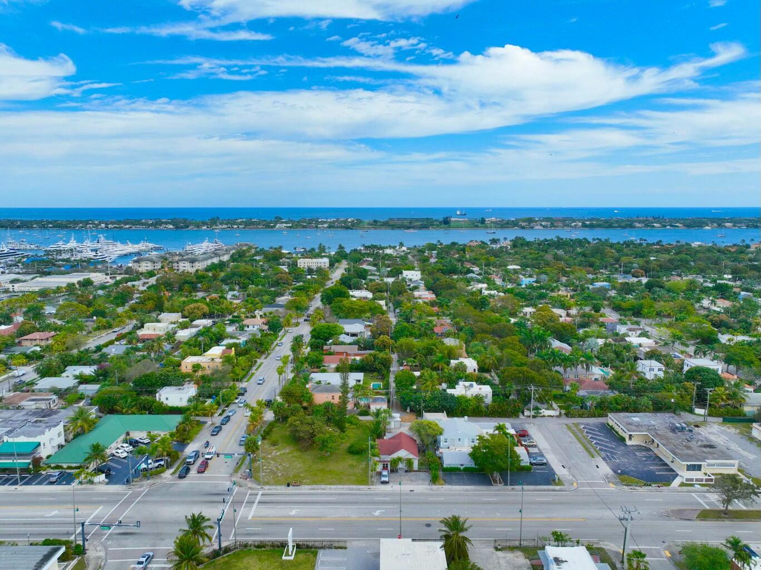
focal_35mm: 24
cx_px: 380
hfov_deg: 71.6
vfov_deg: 56.8
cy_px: 285
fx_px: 527
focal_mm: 12.29
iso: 130
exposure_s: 1/2000
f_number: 2.8
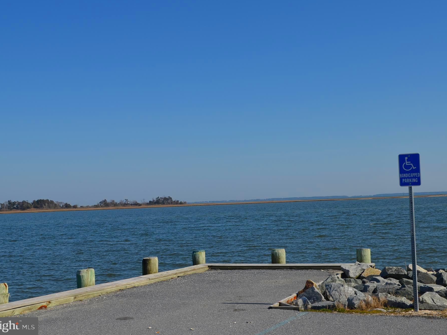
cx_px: 240
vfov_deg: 27.5
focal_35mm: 53
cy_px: 165
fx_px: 684
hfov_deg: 36.2
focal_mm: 32
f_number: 9
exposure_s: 1/320
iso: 100
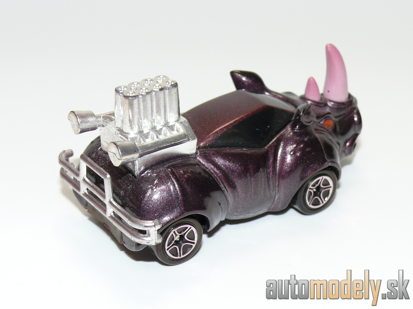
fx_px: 1038
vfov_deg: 17.0
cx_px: 206
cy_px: 154
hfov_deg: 22.5
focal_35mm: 87
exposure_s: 1/30
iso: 100
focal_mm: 12.2
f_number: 4
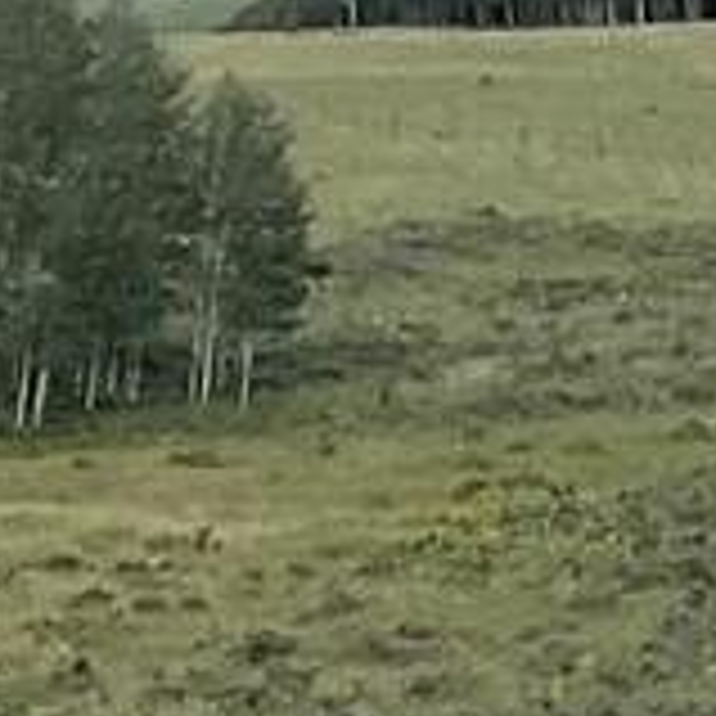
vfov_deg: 6.8
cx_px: 693
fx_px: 6038
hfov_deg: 6.8
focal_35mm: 258
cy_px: 234
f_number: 1.8
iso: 40
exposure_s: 1/60
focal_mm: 3
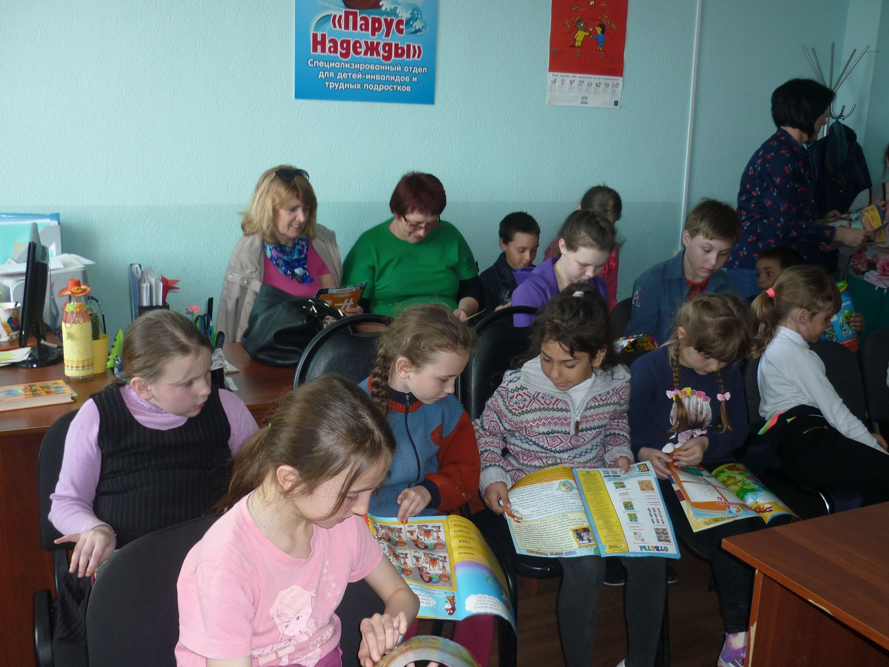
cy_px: 335
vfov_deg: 41.8
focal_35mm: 34
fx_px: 873
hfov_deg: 53.9
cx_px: 456
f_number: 2.8
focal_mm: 5.5
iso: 100
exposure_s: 1/30
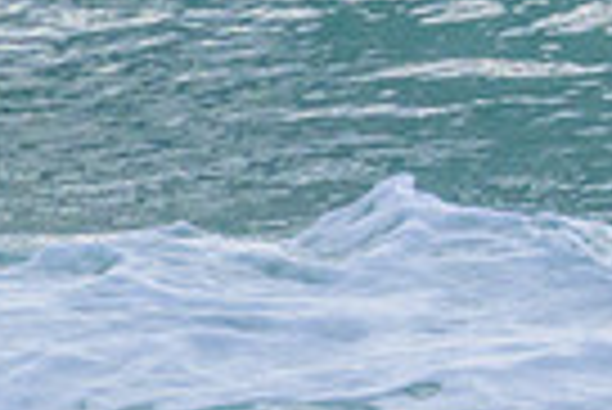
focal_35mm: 3958
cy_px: -415
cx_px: 1340
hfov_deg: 0.5
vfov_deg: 0.3
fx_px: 67357
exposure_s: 1/2000
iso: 1400
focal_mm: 800
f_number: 11
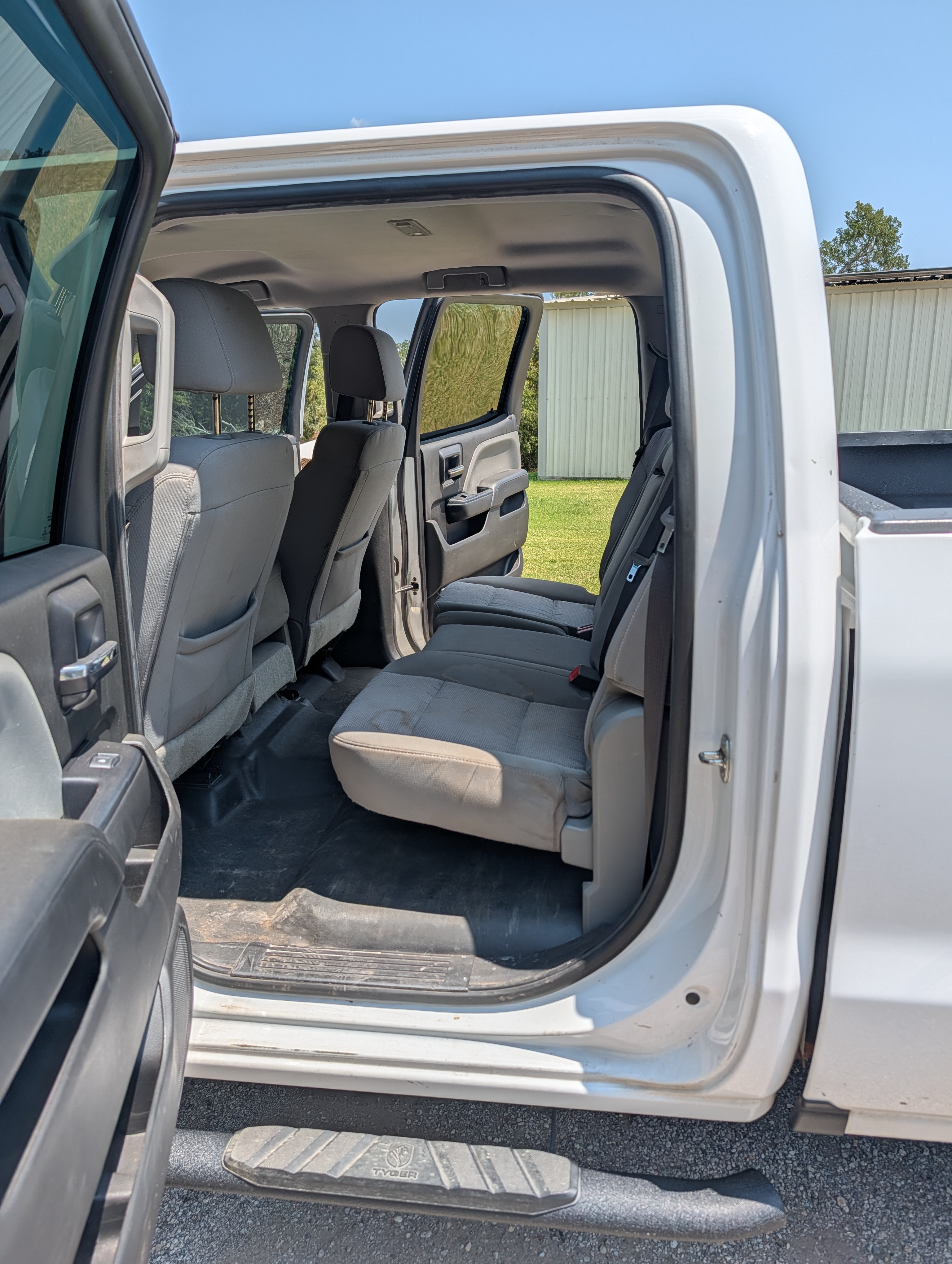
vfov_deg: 71.5
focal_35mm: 24
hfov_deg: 56.9
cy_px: 632
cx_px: 476
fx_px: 878
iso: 19
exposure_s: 1/1233
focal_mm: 6.9
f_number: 1.68
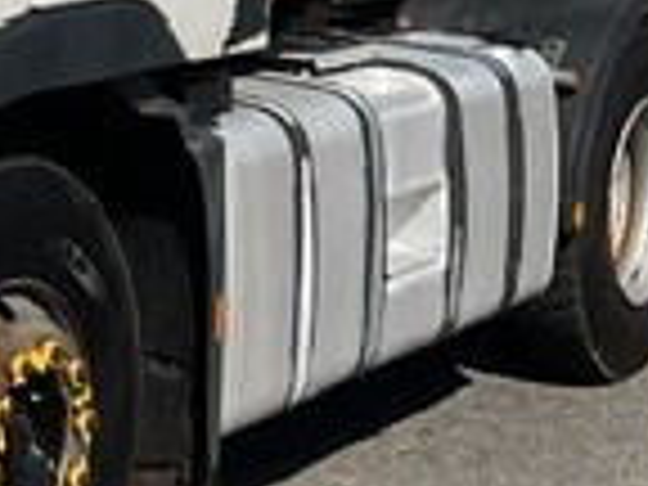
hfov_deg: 14.2
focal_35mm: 129
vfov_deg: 11.2
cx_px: -364
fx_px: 2415
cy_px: -158
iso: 16
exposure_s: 1/4785
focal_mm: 3
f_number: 1.8
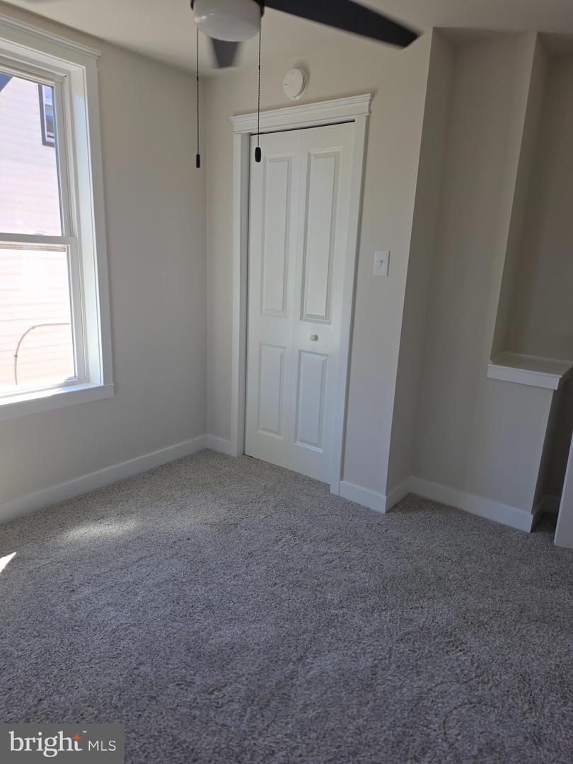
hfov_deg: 58.9
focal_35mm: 23
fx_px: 508
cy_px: 382
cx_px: 286
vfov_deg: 73.9
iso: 40
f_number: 1.7
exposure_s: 1/180
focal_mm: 6.25
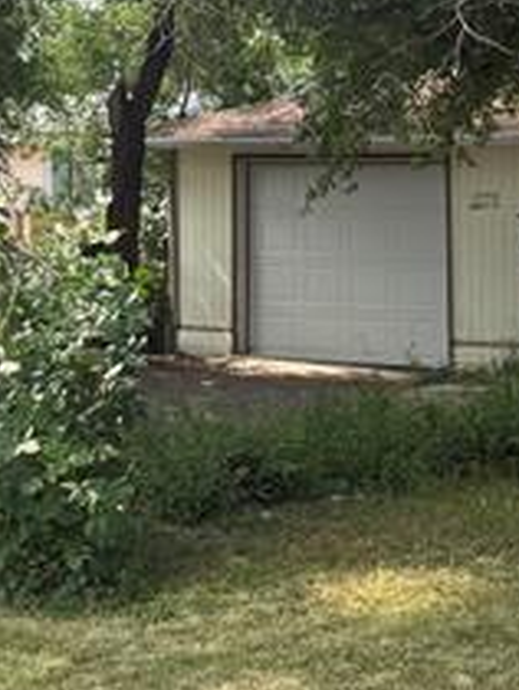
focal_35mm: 95
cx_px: 568
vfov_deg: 20.6
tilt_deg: -4.6
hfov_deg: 15.2
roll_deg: -2.5
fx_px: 1895
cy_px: 302
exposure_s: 1/673
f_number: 1.6
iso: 50
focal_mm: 5.96
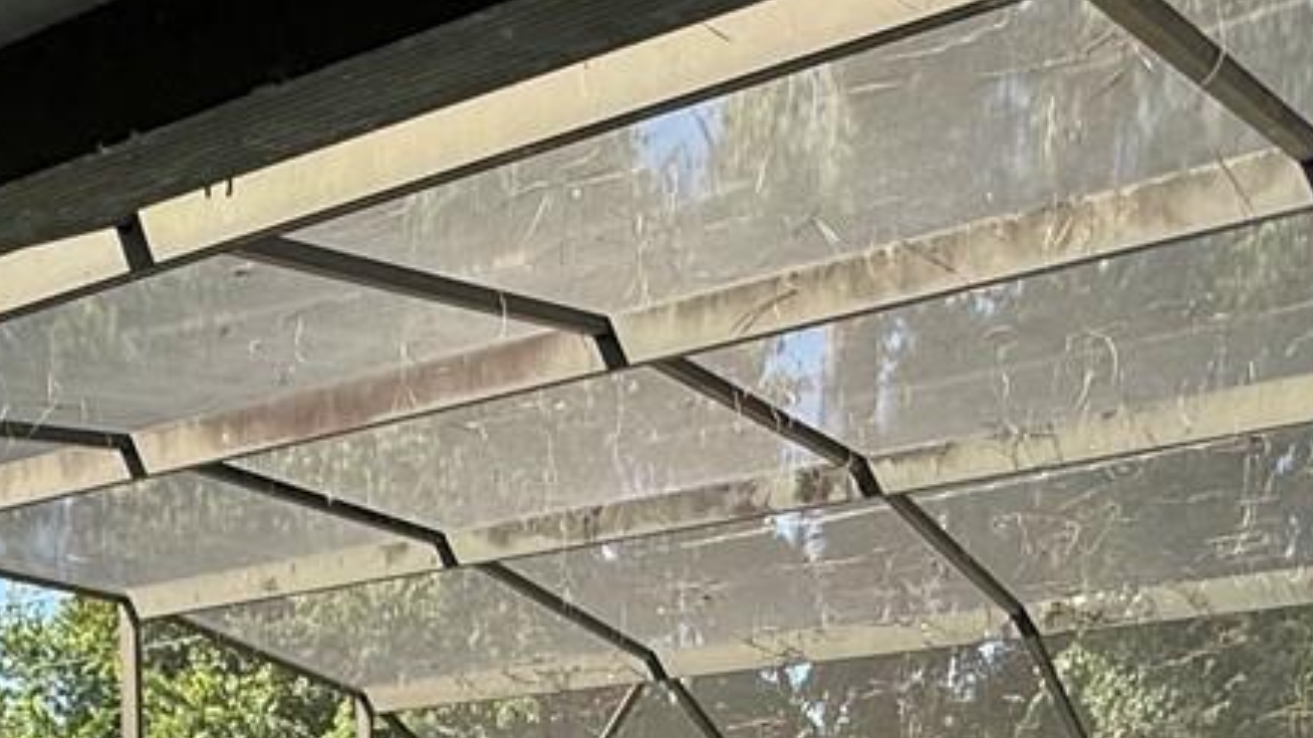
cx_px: 247
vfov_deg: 16.9
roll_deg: +0.9
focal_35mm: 56
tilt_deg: -11.8
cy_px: 1398
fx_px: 1949
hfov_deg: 35.9
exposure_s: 1/789
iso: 50
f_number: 2.2
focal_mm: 2.22
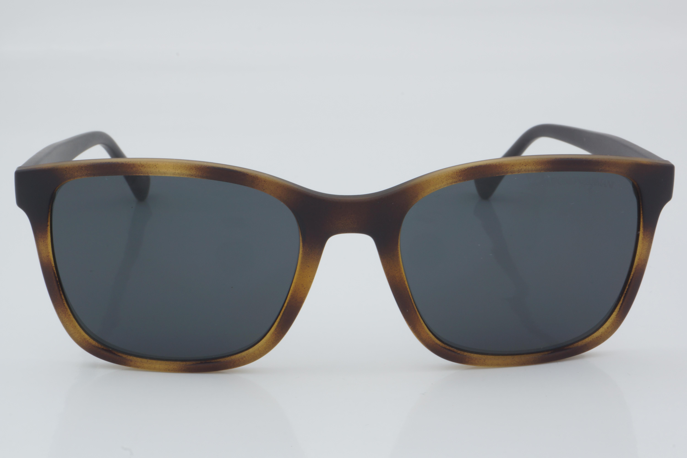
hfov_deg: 24.6
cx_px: 344
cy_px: 229
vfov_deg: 16.6
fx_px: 1574
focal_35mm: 82
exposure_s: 1/4
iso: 100
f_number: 32
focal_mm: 55
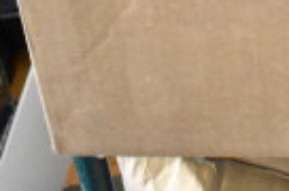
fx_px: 1081
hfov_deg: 14.2
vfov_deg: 9.3
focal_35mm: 135
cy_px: -232
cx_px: 431
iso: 3600
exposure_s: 1/30
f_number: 3.8
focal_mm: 20
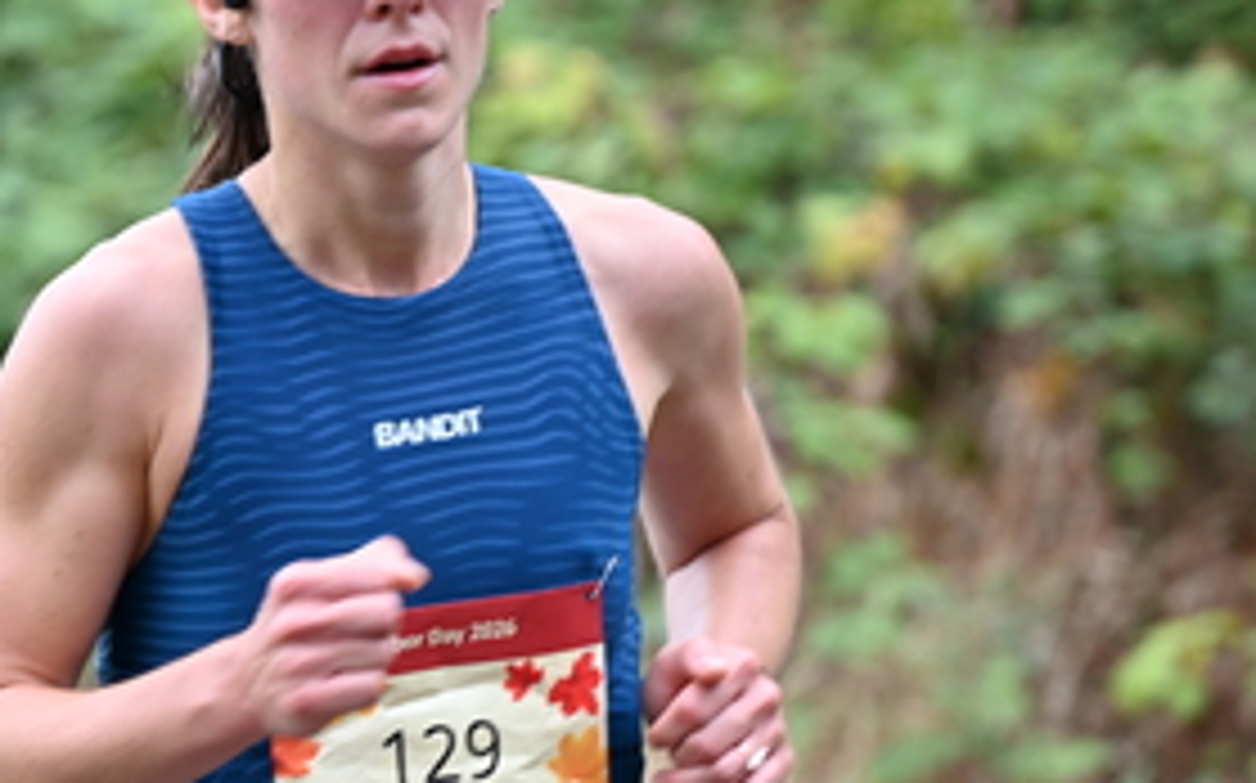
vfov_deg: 3.3
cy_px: 349
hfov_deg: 5.2
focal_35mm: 402
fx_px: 13752
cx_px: 293
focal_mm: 200
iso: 1600
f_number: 6.3
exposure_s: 1/250
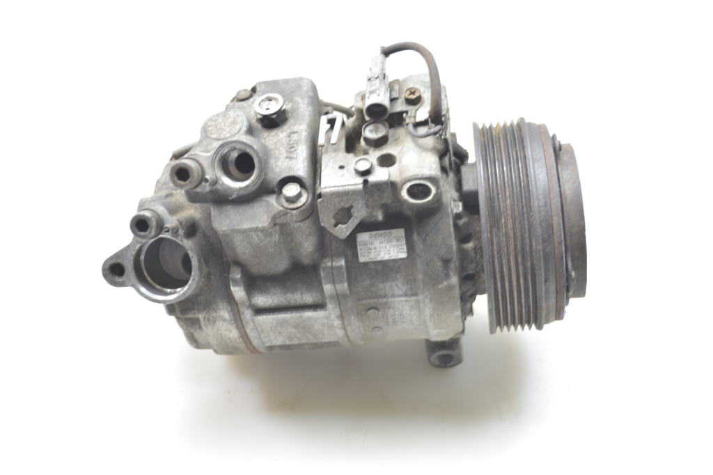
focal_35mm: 48
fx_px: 950
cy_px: 238
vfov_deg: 28.1
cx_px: 356
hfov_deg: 41.1
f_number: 4.8
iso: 100
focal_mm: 32
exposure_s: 1/8
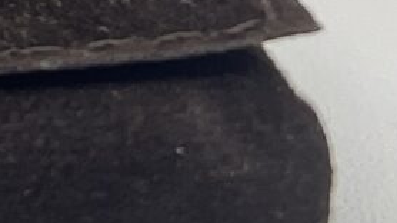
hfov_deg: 7.8
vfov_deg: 4.4
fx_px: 2746
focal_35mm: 261
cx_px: -508
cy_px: -536
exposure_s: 1/100
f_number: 1.5
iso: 64
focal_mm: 5.7
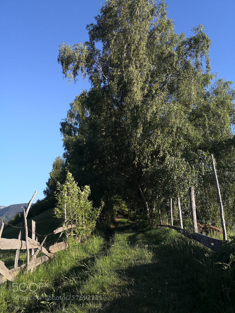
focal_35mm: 27
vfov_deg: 65.3
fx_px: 244
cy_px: 156
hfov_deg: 51.4
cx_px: 118
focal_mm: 3.95
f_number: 1.6
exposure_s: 1/1058
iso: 50
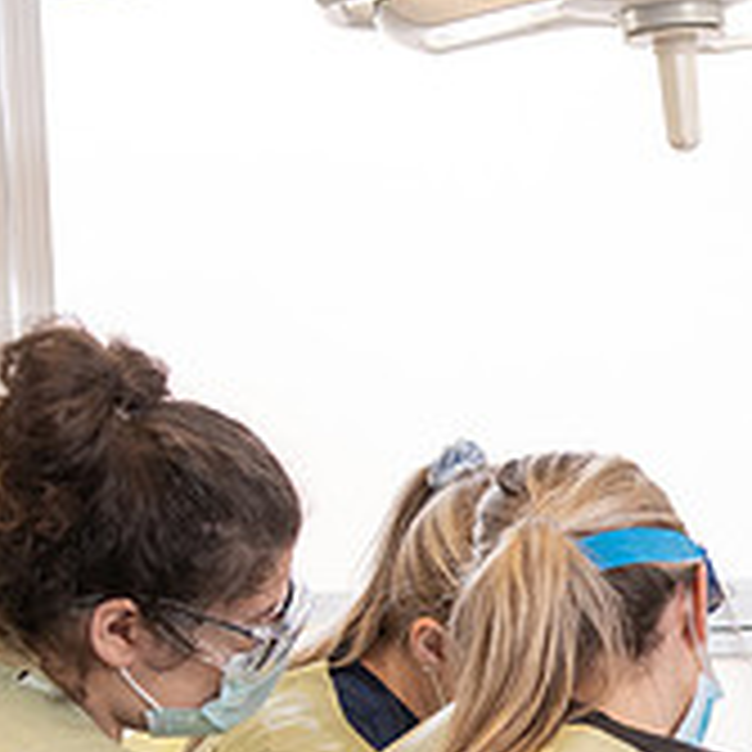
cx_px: 896
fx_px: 2900
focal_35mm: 118
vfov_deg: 14.7
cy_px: 601
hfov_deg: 14.3
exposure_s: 1/200
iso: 400
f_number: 3.5
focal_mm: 40
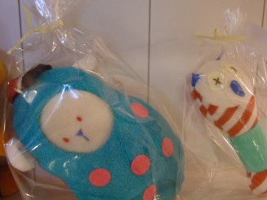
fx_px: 339
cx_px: 137
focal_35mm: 44
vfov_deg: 32.8
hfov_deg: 43.0
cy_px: 111
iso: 640
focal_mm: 6.3
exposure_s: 1/60
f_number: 2.8
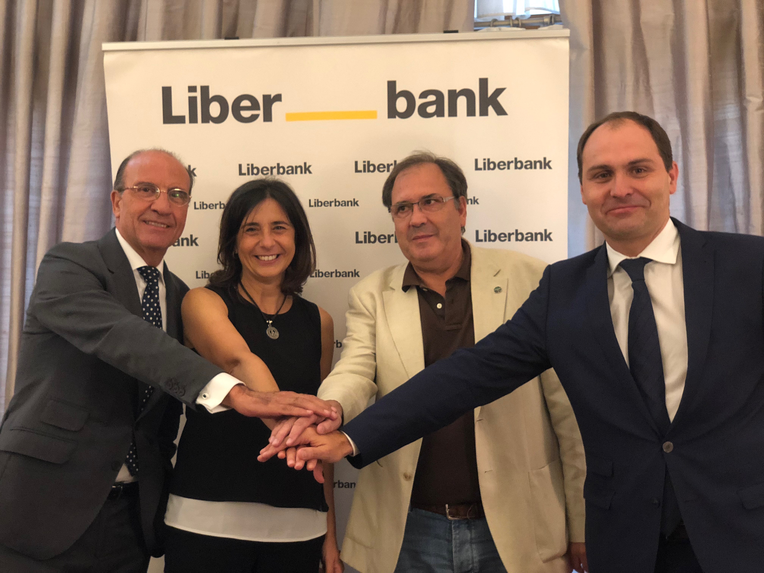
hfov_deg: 36.8
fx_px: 1148
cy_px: 286
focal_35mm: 52
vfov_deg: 28.0
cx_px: 382
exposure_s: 1/17
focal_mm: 6
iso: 160
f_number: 2.4
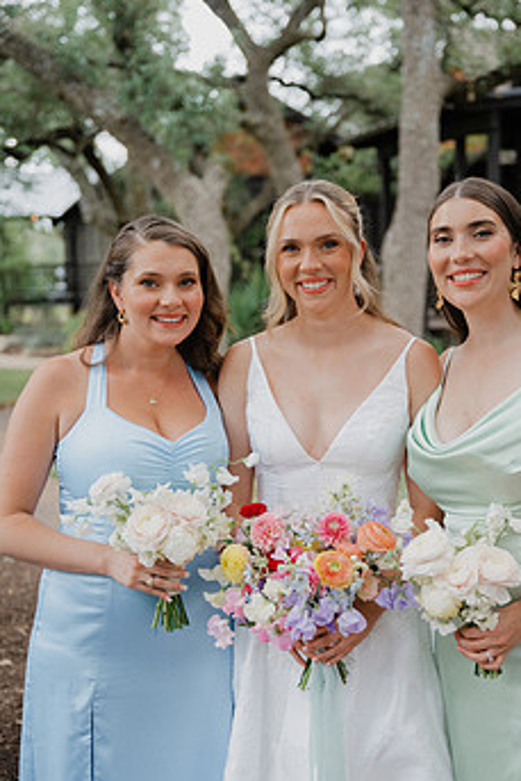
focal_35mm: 63
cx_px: 321
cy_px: 460
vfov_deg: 31.8
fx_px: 1366
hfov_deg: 21.6
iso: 450
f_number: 2.8
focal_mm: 48
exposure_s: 1/640
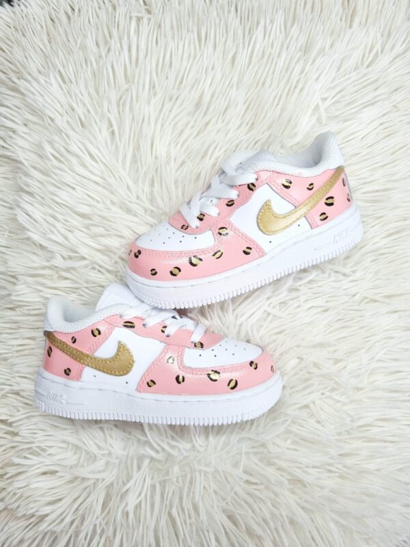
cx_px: 205
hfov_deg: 53.1
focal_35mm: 26
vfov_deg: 67.3
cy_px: 274
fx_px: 411
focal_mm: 5.4
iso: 64
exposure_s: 1/100
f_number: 1.8
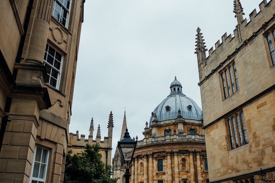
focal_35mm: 35
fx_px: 267
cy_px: 92
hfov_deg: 54.5
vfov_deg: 37.8
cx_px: 138
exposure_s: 1/2000
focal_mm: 35
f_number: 4
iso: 200
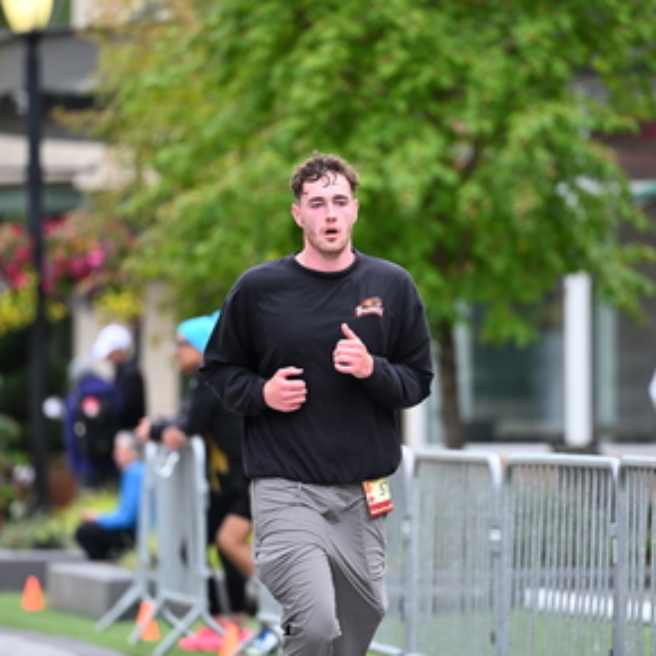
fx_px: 6904
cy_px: 333
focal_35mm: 322
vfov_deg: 5.4
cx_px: 374
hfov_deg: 5.4
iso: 640
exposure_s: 1/1600
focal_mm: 200
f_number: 2.8
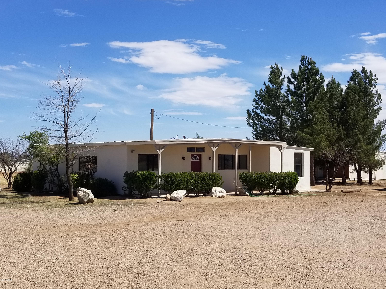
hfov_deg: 67.3
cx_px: 193
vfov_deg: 53.1
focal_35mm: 26
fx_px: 290
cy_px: 144
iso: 50
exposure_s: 1/3731
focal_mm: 4.25
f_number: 1.7
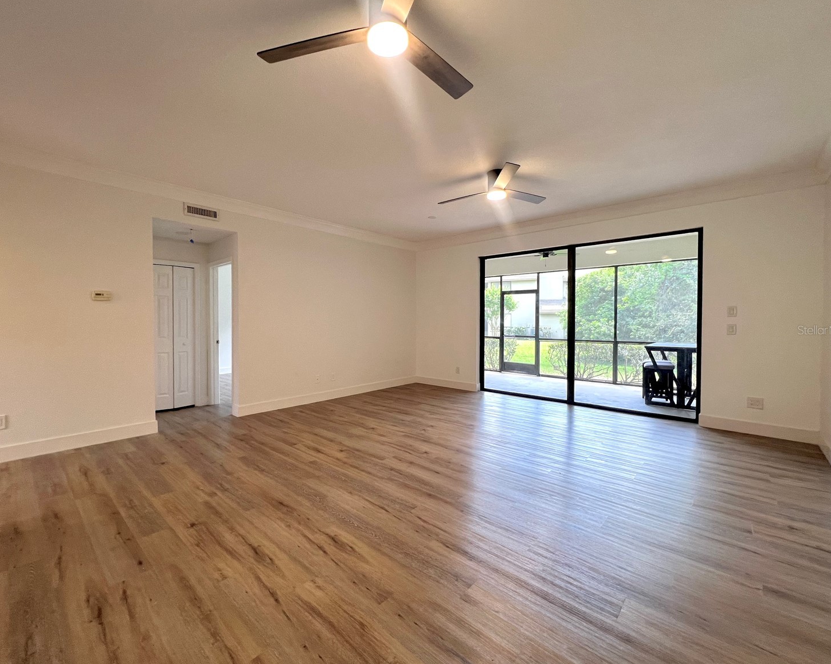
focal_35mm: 14
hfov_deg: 100.6
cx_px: 393
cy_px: 330
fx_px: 344
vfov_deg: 88.0
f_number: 1.8
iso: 160
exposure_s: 1/60
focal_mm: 1.57
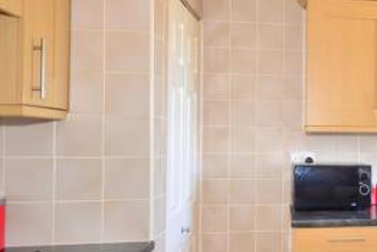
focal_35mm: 45
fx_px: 471
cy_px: 127
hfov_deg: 38.6
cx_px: 377
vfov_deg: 29.9
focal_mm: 12
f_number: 5
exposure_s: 1/15
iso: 200
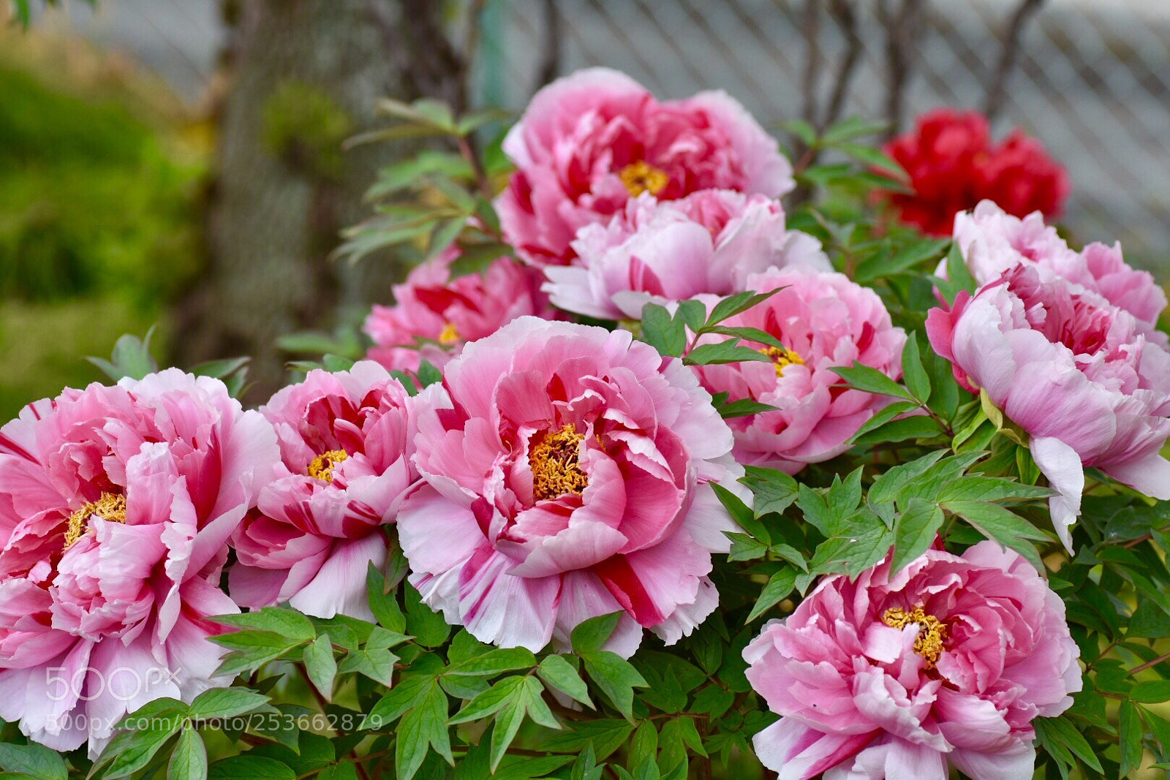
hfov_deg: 15.2
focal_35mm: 135
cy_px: 390
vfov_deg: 10.2
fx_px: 4388
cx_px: 585
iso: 100
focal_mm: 90
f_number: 5.6
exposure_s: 1/500
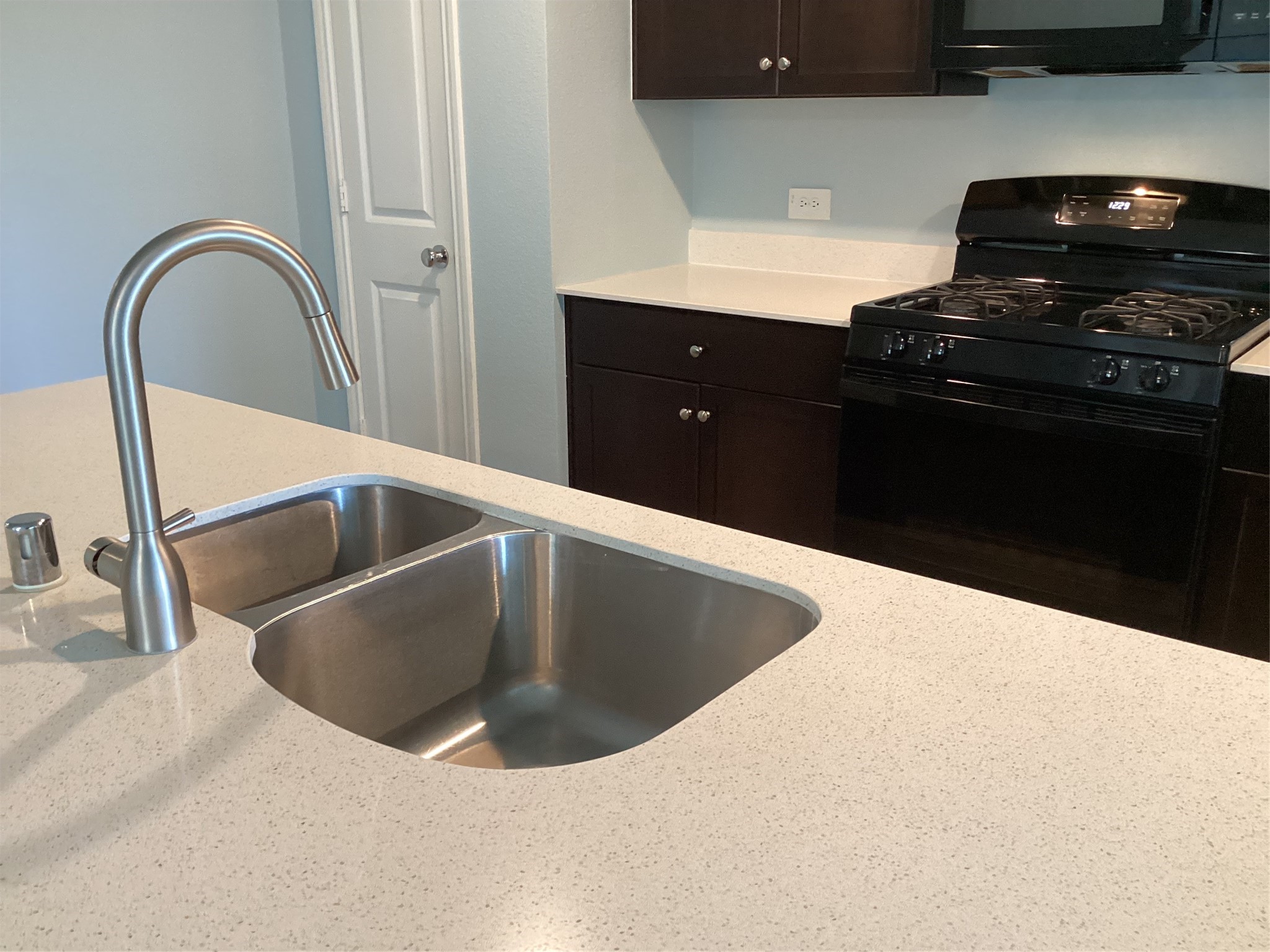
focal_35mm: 31
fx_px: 1137
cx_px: 635
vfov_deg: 45.4
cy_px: 476
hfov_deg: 58.4
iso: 250
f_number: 2.4
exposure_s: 1/60
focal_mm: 3.3
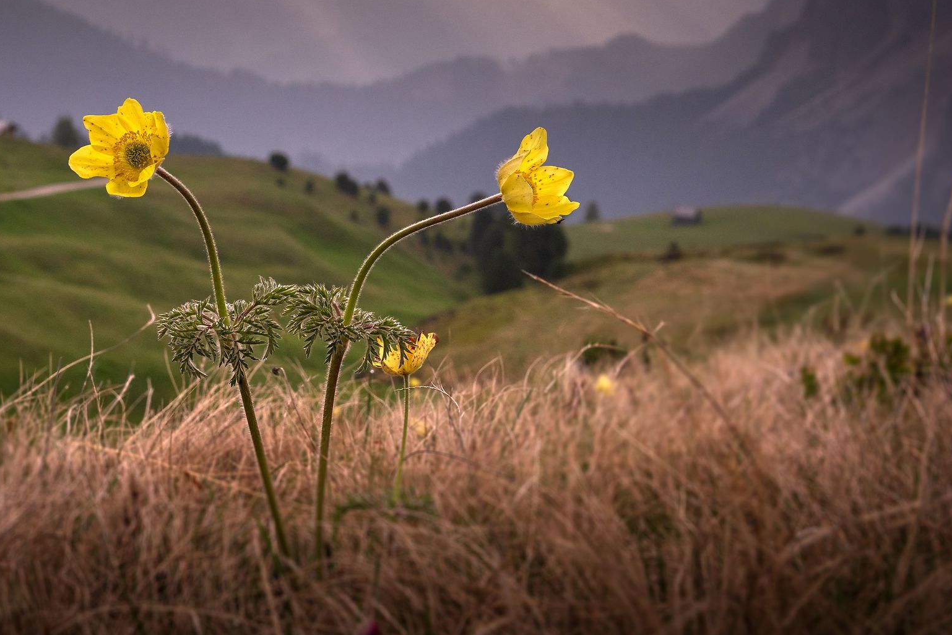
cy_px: 181
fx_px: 2063
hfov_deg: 25.8
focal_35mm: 78
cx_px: 274
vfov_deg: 17.4
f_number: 13
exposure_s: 1/400
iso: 320
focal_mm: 50
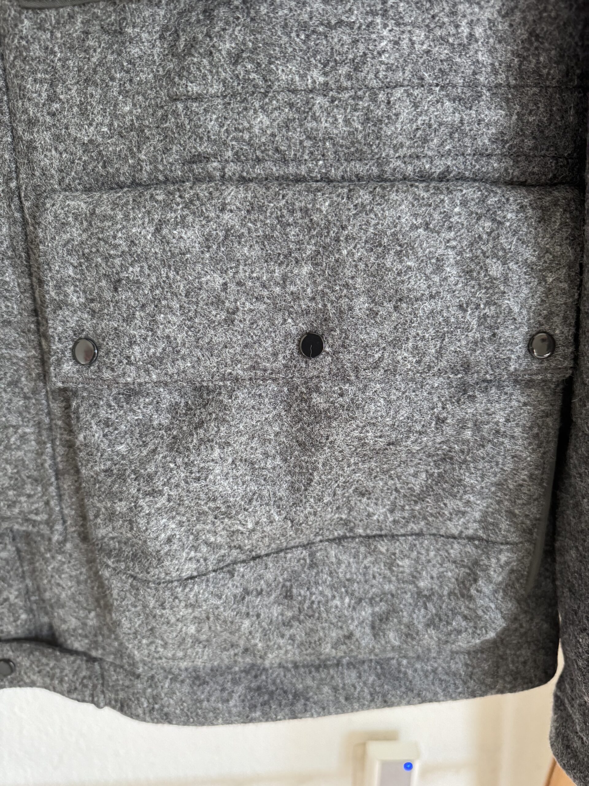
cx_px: 294
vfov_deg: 71.6
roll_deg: +1.5
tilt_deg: -18.4
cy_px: 393
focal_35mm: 24
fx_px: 544
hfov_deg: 56.8
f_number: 1.78
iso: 400
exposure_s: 1/60
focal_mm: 6.76
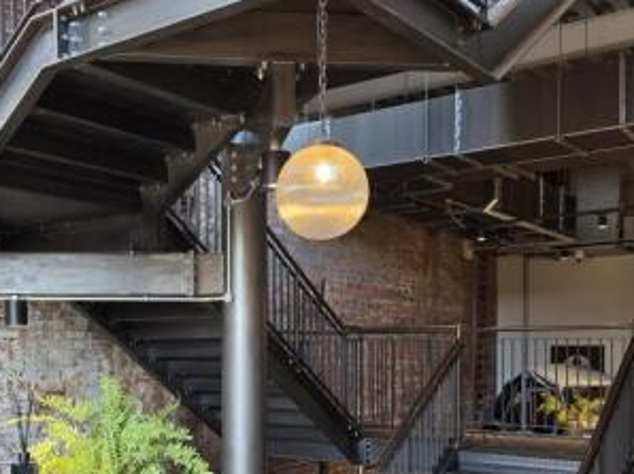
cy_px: 358
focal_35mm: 45
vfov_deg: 31.5
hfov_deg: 41.9
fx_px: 824
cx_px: 252
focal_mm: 6.5
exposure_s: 1/100
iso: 50
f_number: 1.4
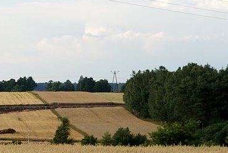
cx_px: -26
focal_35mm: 253
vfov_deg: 5.4
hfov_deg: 8.1
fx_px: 1604
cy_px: 62
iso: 100
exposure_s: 1/125
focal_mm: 70
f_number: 8
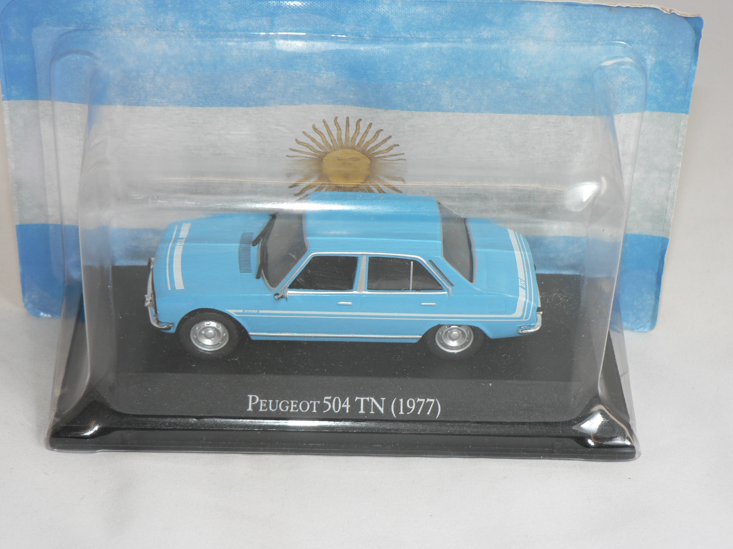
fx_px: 1673
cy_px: 274
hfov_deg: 24.7
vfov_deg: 18.7
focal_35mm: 79
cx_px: 366
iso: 80
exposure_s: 1/60
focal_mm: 13.1
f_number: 3.2
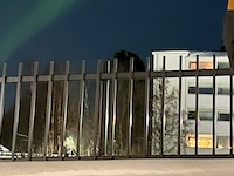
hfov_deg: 18.9
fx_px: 703
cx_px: 110
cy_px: -19
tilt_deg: +12.7
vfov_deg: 13.9
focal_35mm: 104
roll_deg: -2.1
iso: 2500
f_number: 1.6
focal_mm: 5.1
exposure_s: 1/10
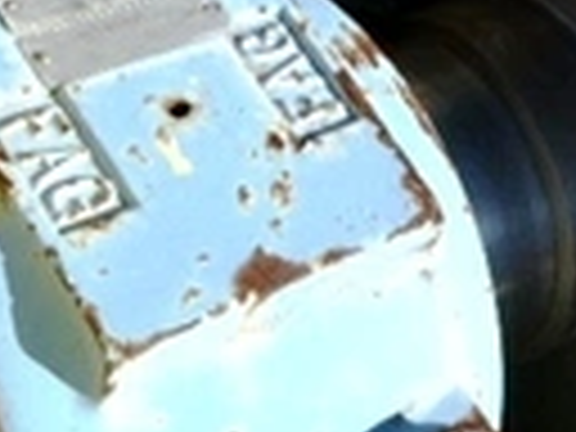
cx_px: 850
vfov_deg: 13.3
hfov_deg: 16.5
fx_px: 1814
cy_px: -65
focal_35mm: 109
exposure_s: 1/1304
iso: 80
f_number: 2.8
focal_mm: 3.85
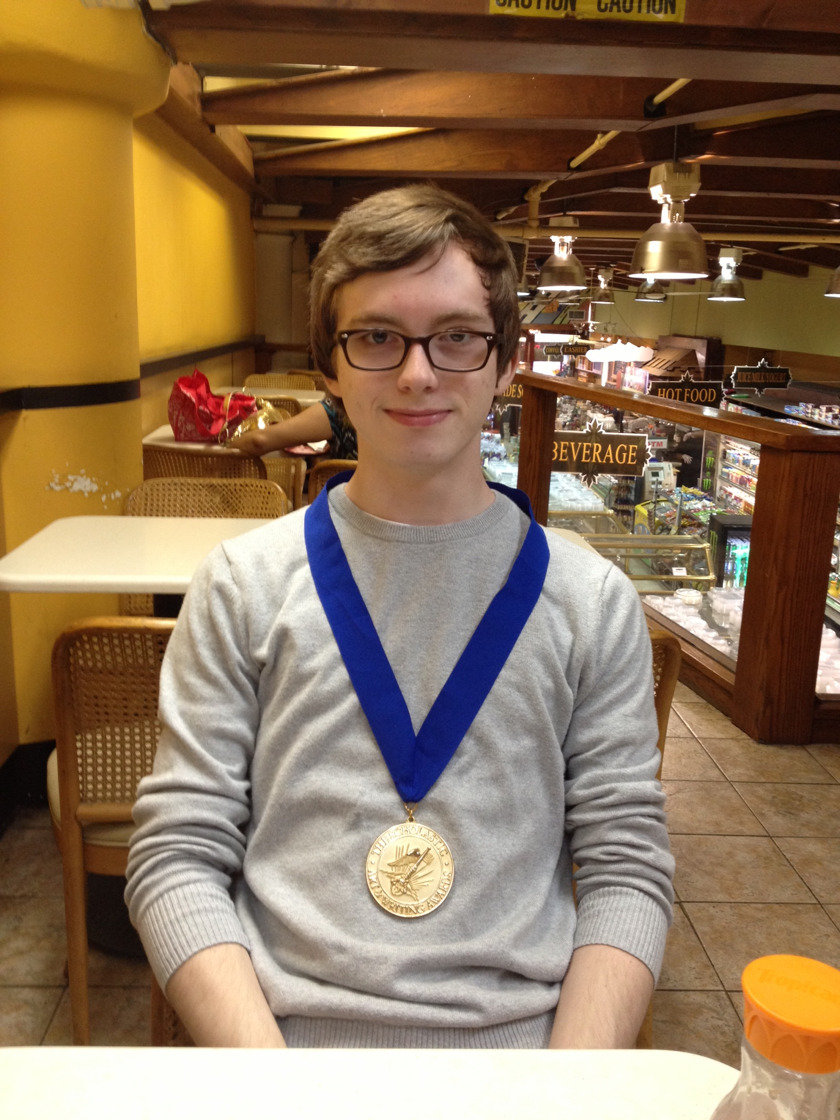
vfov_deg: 52.6
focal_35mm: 35
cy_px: 560
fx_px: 1132
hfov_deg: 40.7
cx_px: 420
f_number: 2.4
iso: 125
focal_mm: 4.28
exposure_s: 1/20
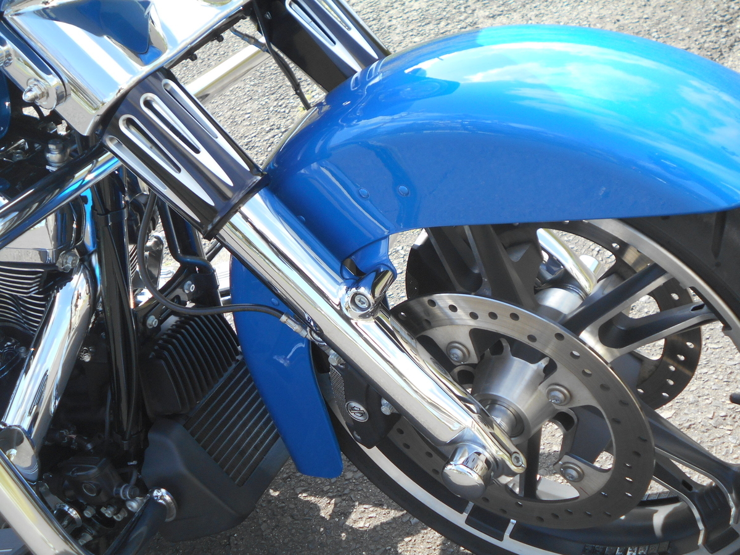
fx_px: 941
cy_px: 278
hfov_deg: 42.9
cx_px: 370
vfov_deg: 32.9
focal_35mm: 44
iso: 110
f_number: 4.2
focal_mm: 7.7
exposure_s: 1/250
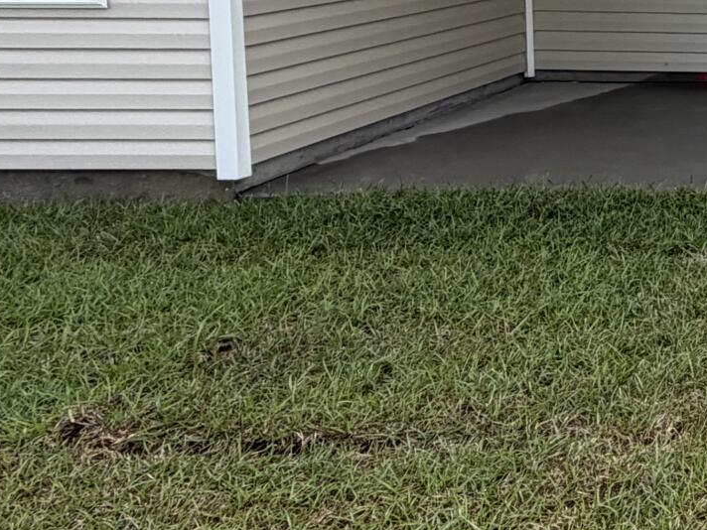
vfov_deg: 23.7
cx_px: 1160
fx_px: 1205
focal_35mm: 59
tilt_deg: -5.1
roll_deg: -0.5
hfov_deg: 23.3
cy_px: -11
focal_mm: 2.22
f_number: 2.2
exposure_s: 1/502
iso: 50
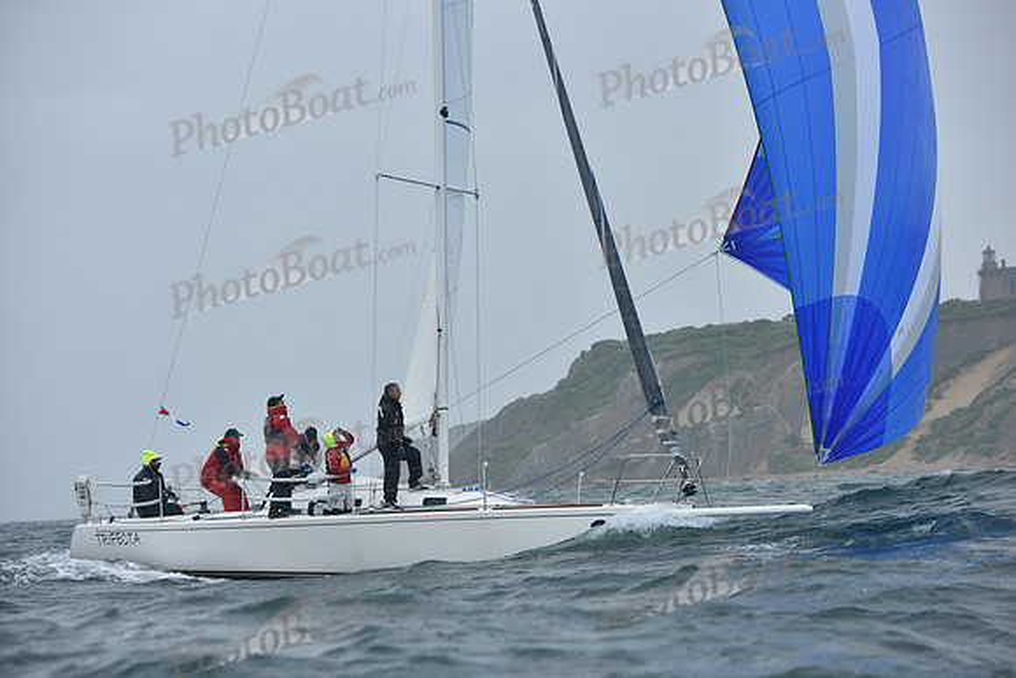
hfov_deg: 16.8
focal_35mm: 122
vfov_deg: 11.2
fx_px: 3444
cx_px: 508
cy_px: 339
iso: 320
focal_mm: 122
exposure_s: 1/1000
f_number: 5.6
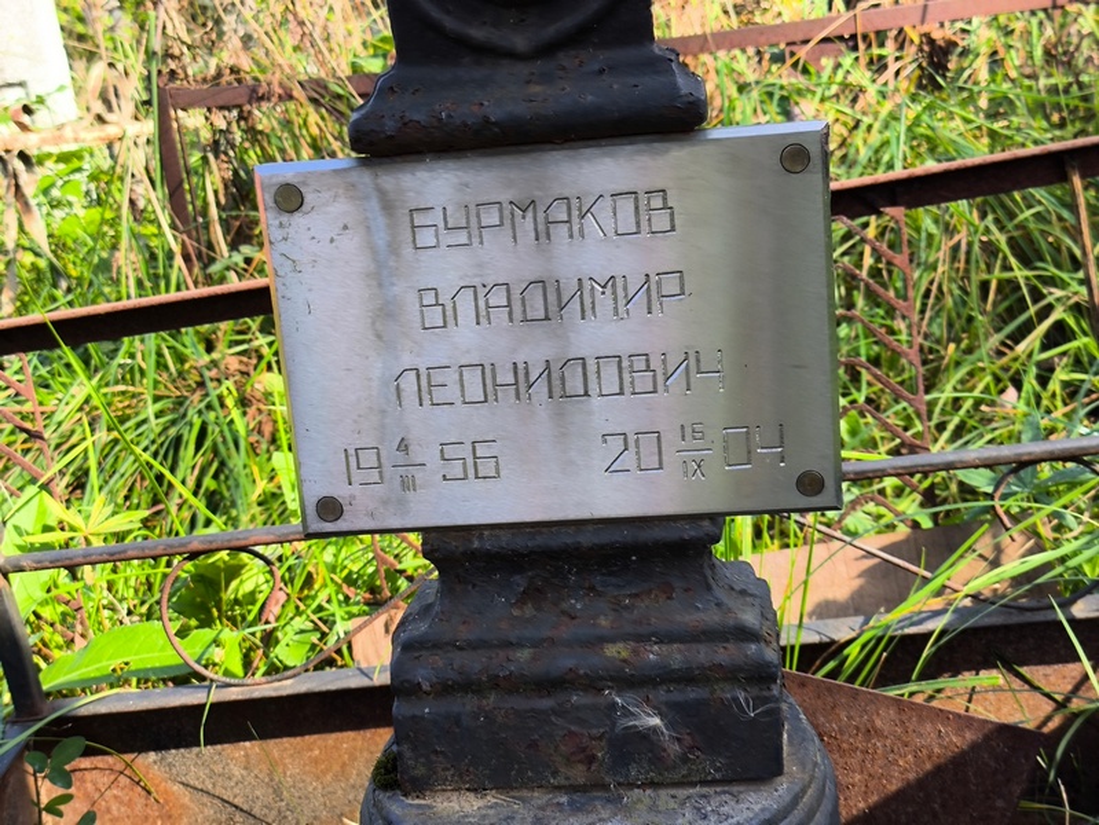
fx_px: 1588
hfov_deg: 38.2
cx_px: 550
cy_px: 412
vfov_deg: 29.1
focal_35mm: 50
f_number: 1.7
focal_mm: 4.71
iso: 50
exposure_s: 1/292
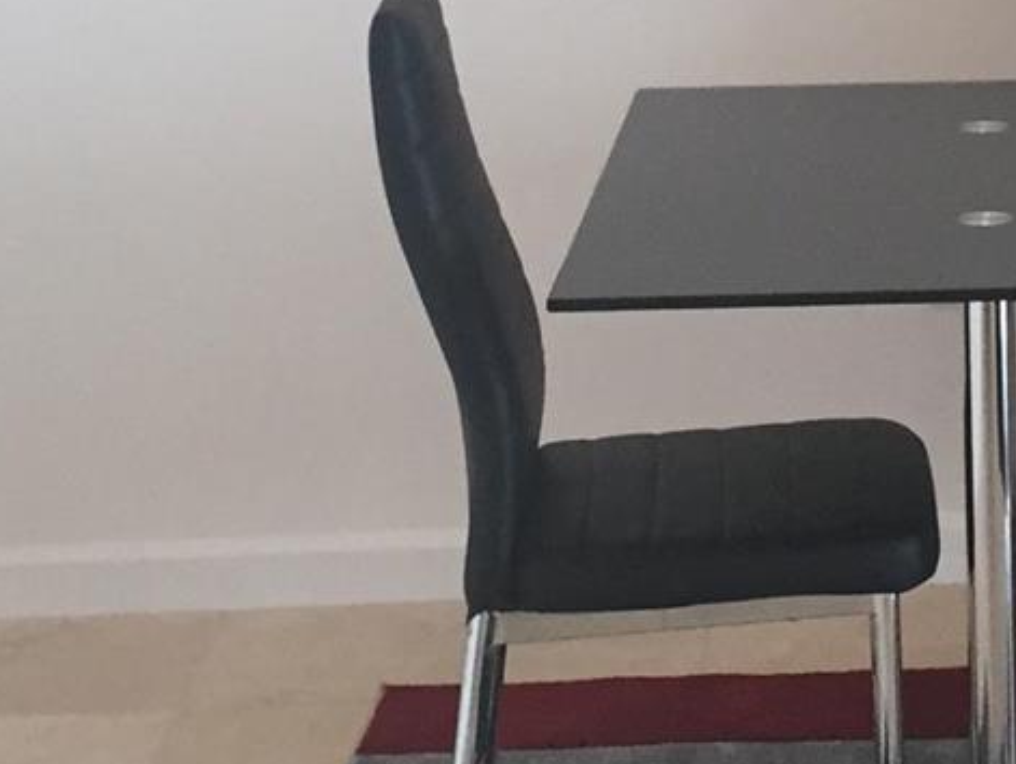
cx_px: 1059
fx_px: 3701
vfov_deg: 11.2
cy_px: -464
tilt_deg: -3.1
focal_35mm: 126
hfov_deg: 15.3
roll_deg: -0.1
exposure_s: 1/30
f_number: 2.2
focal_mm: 4.15
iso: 50
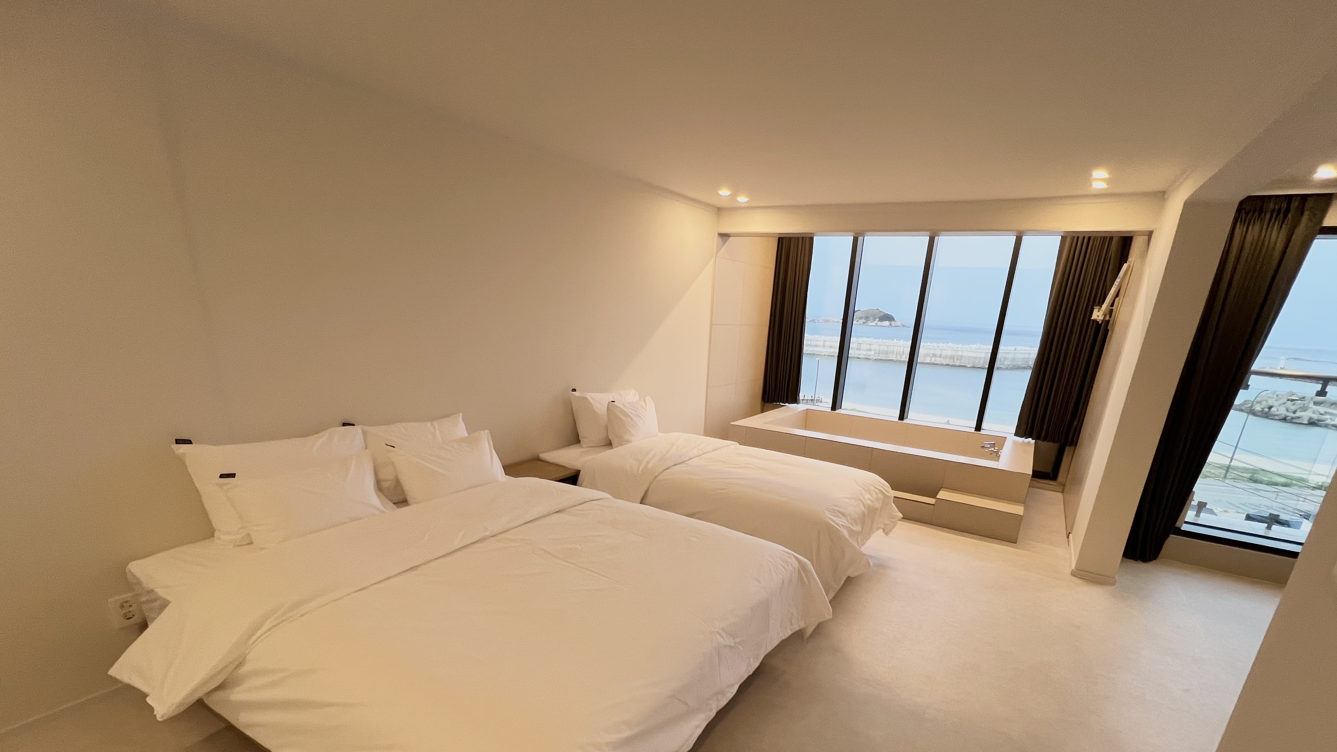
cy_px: 495
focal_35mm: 15
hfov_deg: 102.9
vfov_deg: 68.8
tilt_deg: -21.0
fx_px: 532
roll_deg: -5.2
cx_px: 704
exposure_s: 1/120
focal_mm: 1.57
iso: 160
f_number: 1.8
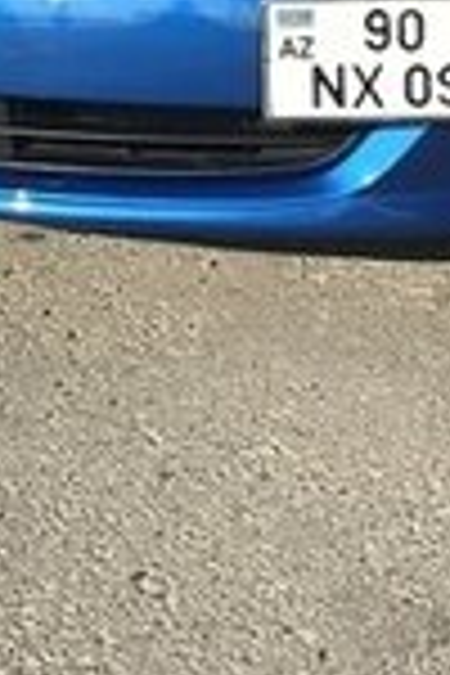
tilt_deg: -17.3
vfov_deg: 20.4
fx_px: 1800
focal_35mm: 96
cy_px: -40
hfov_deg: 14.2
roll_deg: +0.9
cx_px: 162
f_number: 1.8
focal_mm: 3.99
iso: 20
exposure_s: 1/2398
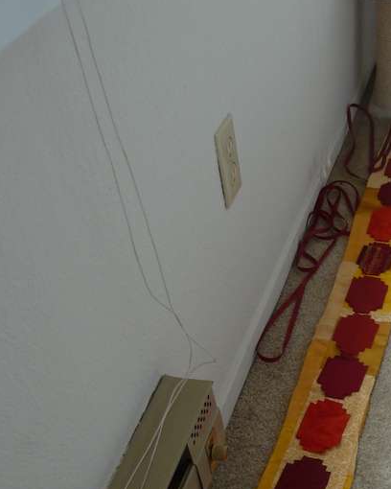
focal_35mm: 49
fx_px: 709
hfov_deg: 29.6
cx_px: 350
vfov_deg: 36.4
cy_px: 410
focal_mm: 4.1
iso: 80
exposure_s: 1/30
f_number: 3.3
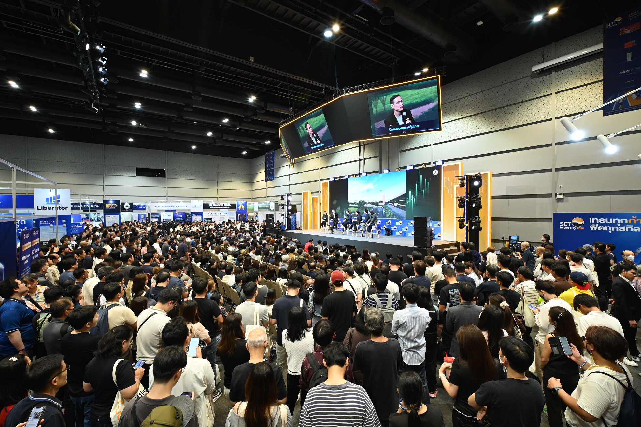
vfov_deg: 77.3
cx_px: 320
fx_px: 267
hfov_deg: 100.4
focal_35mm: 15
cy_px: 214
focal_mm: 10
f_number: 4.5
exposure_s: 1/125
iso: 1600
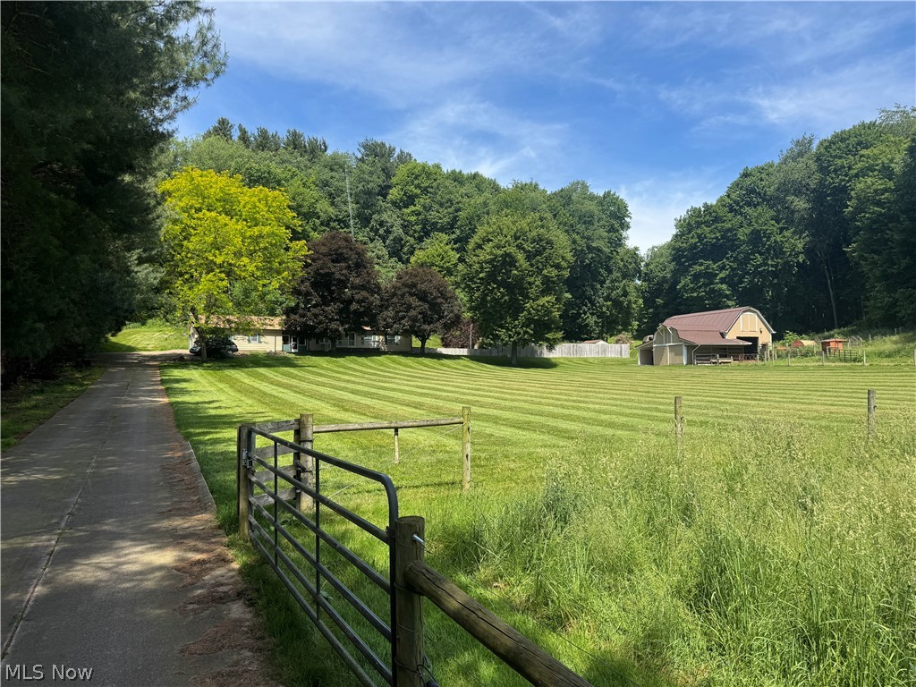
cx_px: 458
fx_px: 635
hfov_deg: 71.6
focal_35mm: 24
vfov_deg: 56.8
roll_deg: +1.2
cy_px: 344
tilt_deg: +2.1
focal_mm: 6.76
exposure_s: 1/2415
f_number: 1.78
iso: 80
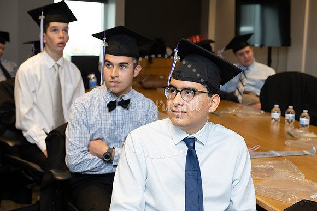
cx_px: 158
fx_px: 528
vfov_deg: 22.6
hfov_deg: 33.4
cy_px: 106
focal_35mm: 60
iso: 1000
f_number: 5
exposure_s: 1/125
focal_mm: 60
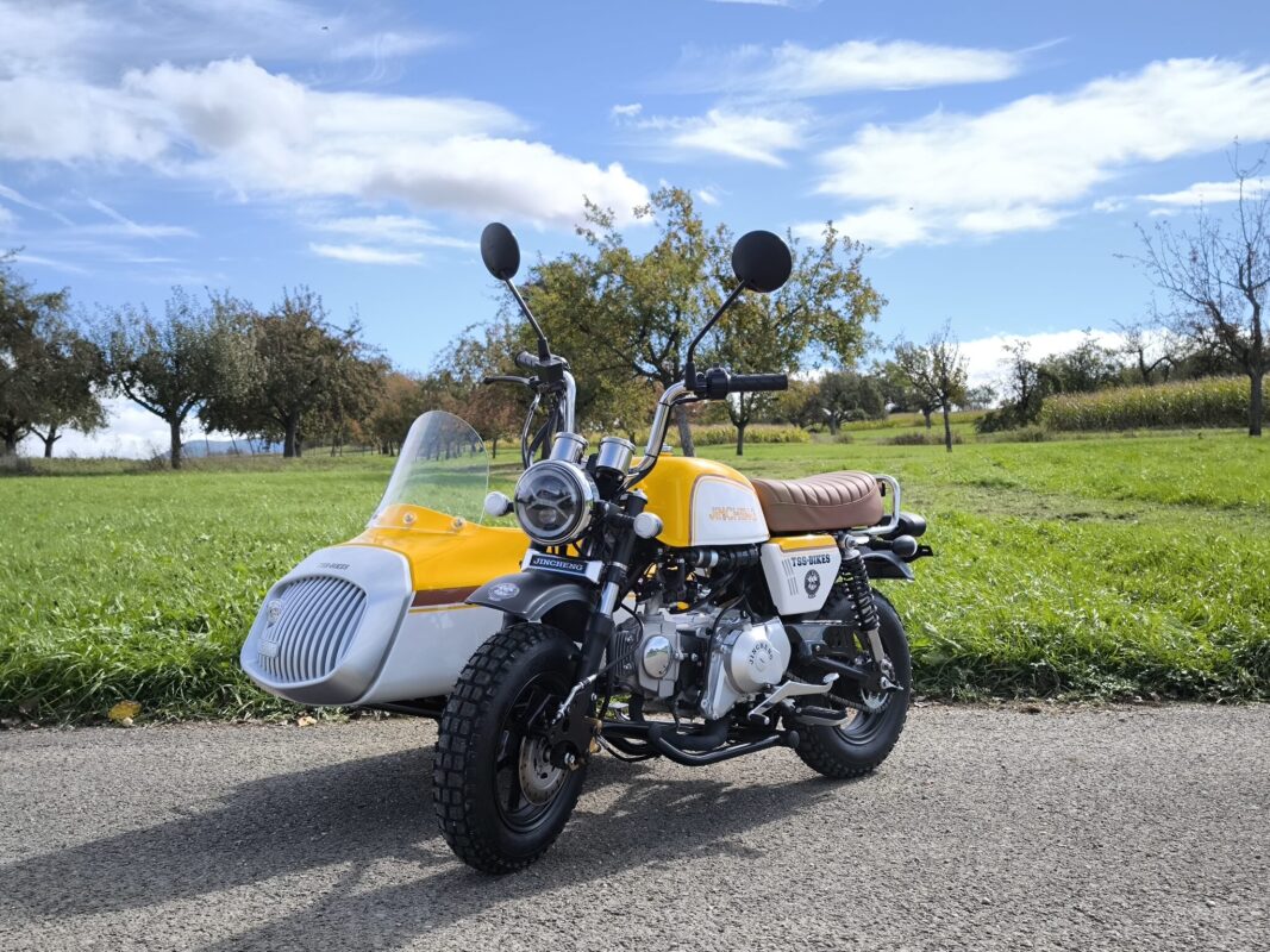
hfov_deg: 49.0
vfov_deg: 37.7
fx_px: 1394
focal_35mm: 38
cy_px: 476
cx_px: 635
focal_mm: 6.92
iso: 50
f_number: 1.9
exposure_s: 1/1928
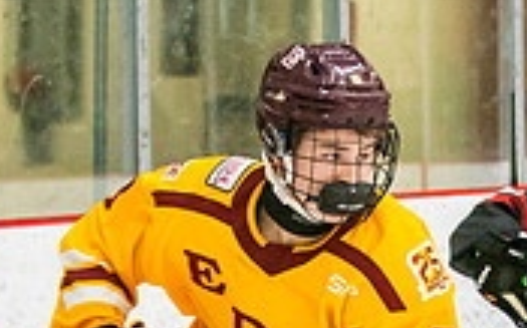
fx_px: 6026
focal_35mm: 420
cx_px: 391
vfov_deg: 3.1
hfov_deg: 5.0
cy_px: 516
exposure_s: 1/640
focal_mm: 70
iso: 2000
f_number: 2.8
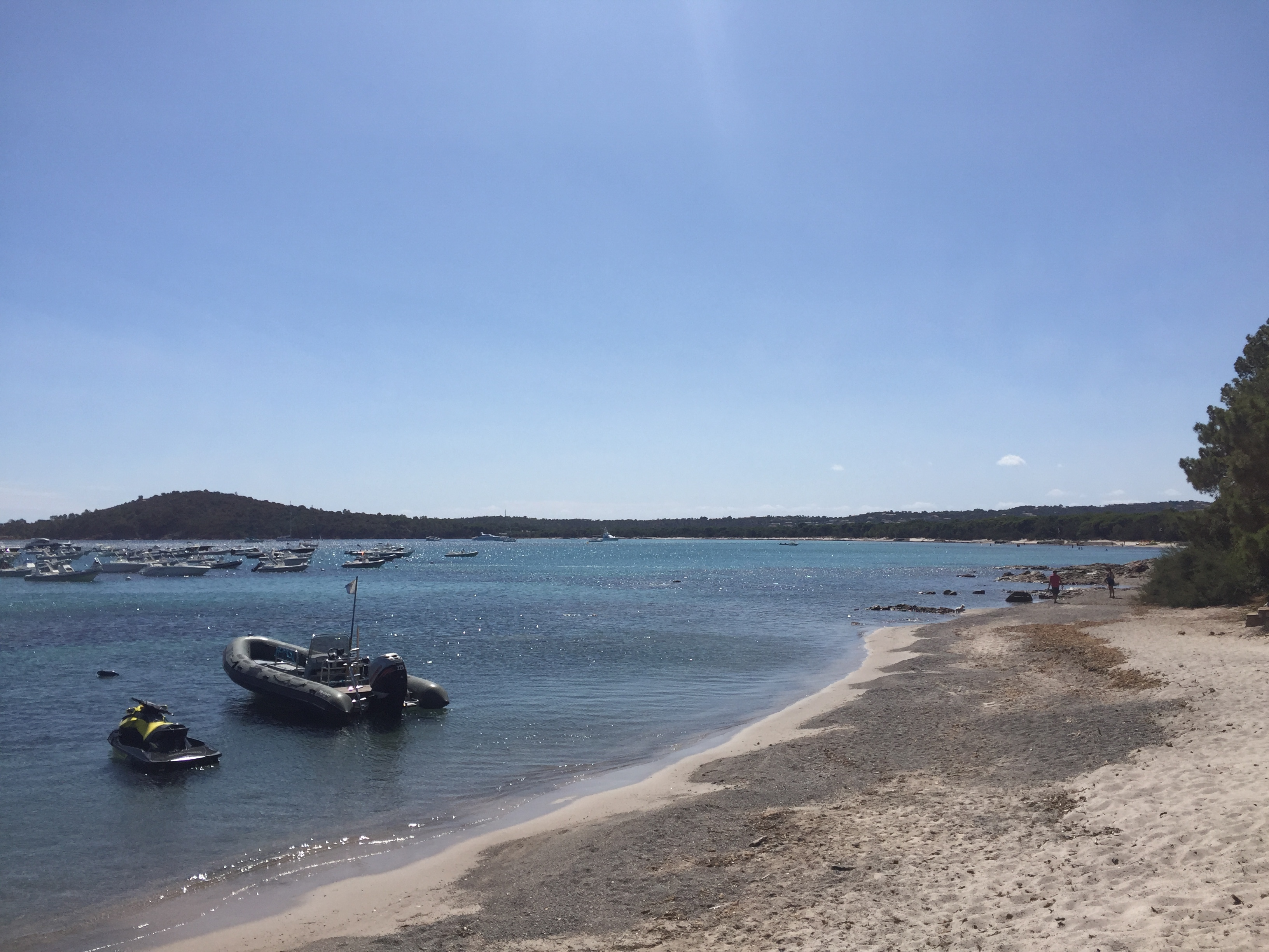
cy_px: 476
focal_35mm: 29
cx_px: 634
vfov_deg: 48.2
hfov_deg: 61.7
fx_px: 1063
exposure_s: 1/4405
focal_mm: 4.15
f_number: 2.2
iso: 32
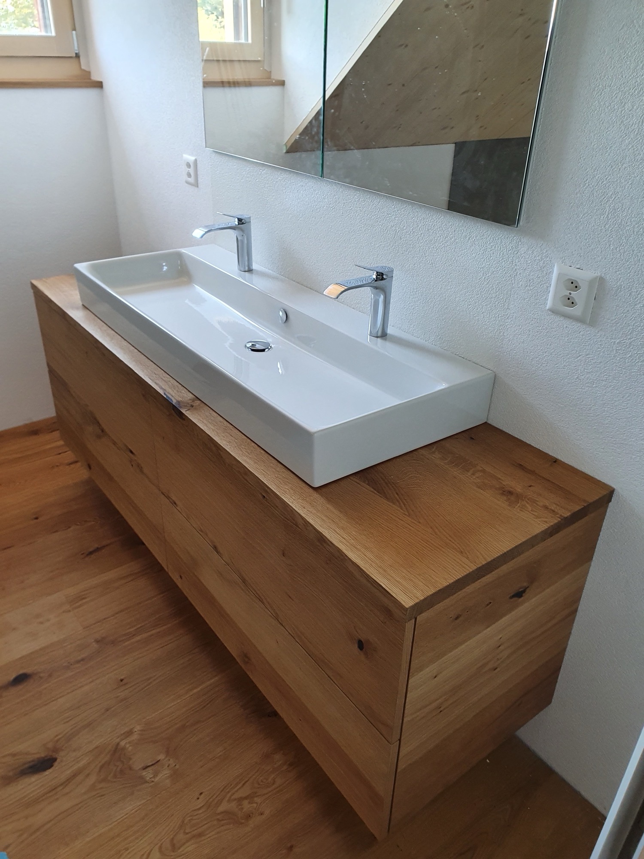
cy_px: 430
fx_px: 645
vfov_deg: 67.3
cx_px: 322
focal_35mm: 26
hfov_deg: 53.1
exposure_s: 1/50
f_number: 2.4
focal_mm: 4.32
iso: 250
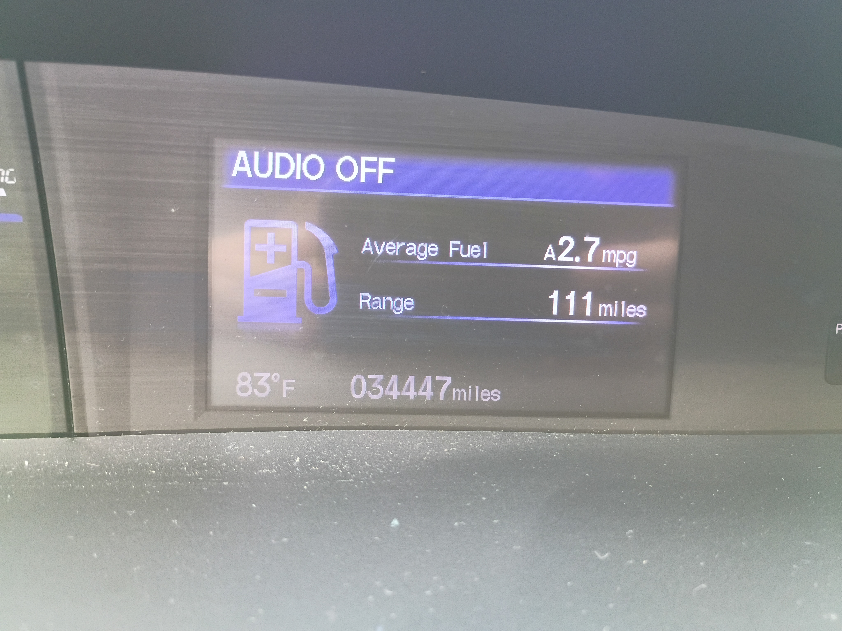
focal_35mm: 29
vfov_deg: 48.2
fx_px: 705
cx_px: 421
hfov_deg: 61.7
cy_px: 316
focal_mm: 4.27
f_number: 1.8
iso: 774
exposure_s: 1/60
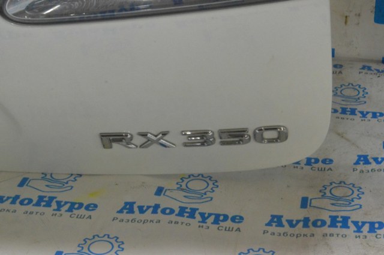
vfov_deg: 16.5
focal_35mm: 82
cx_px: 192
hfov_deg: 24.6
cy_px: 128
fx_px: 879
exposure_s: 1/15
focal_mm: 55
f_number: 20
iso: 6400
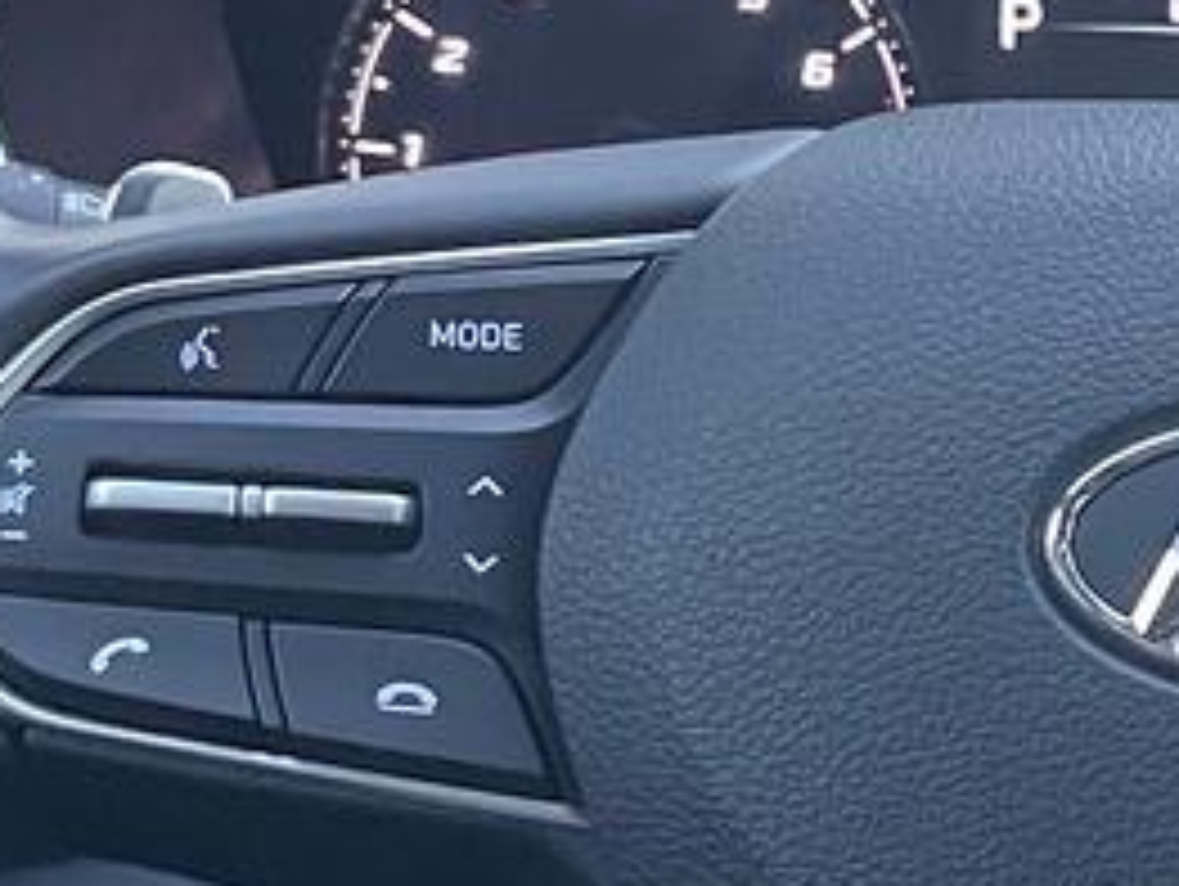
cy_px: 535
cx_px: 1274
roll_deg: -2.4
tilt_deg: -18.2
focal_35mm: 127
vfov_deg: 11.7
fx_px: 4330
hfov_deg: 15.1
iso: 400
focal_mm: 4.2
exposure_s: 1/60
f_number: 1.6
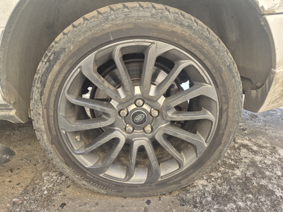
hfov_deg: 73.9
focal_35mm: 23
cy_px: 106
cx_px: 142
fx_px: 188
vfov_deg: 58.9
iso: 40
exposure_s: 1/180
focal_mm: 5.4
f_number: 1.8
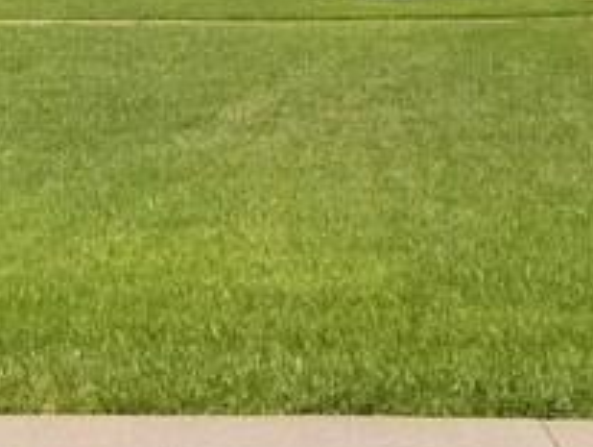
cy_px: -110
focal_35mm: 90
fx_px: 1544
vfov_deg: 15.7
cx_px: 227
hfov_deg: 21.7
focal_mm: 3
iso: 25
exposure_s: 1/1144
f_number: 1.8
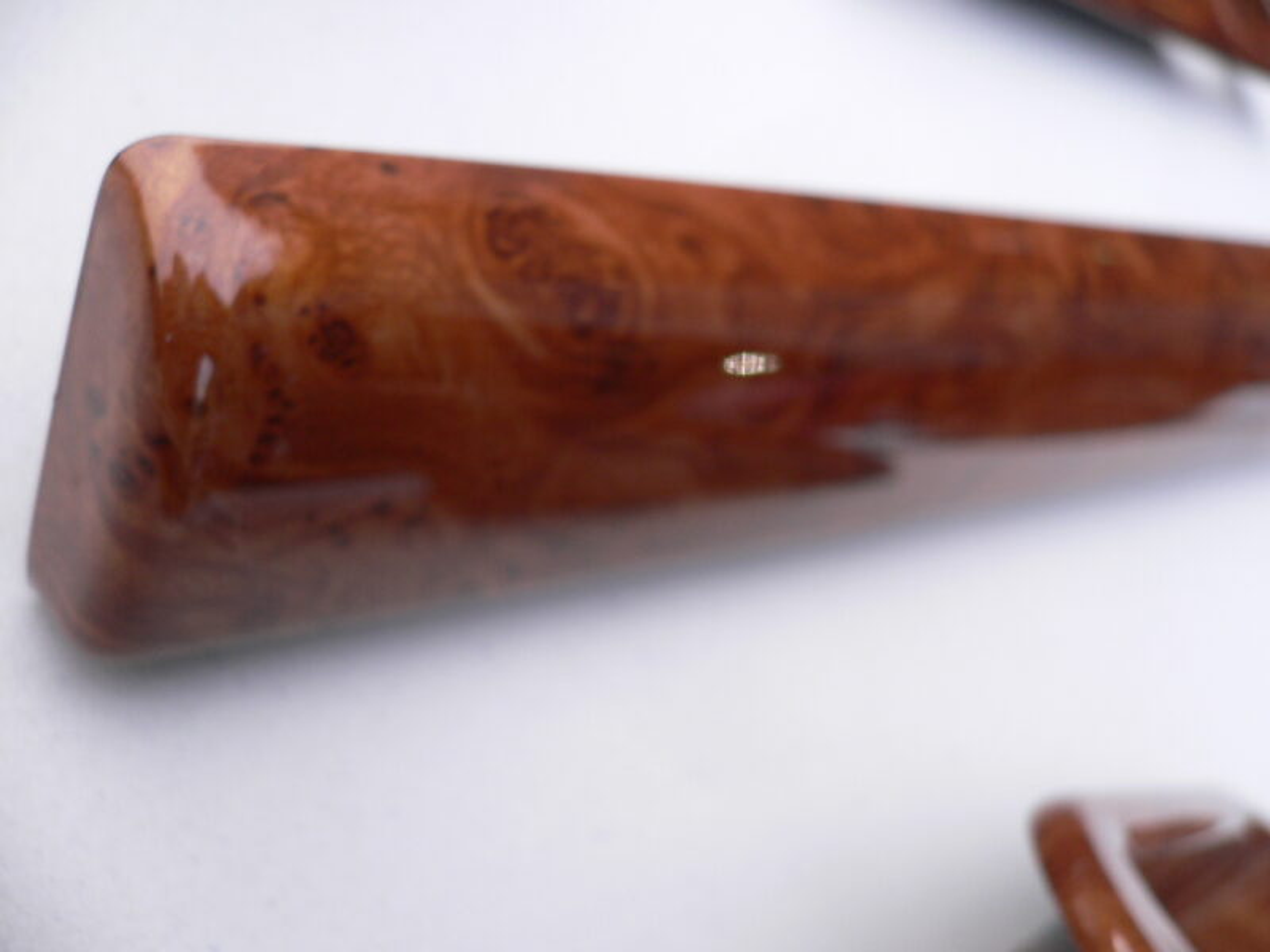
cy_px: 476
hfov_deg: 52.6
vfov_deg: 40.7
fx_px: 1284
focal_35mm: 35
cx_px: 635
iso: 100
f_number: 2.8
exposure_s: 1/60
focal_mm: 5.8
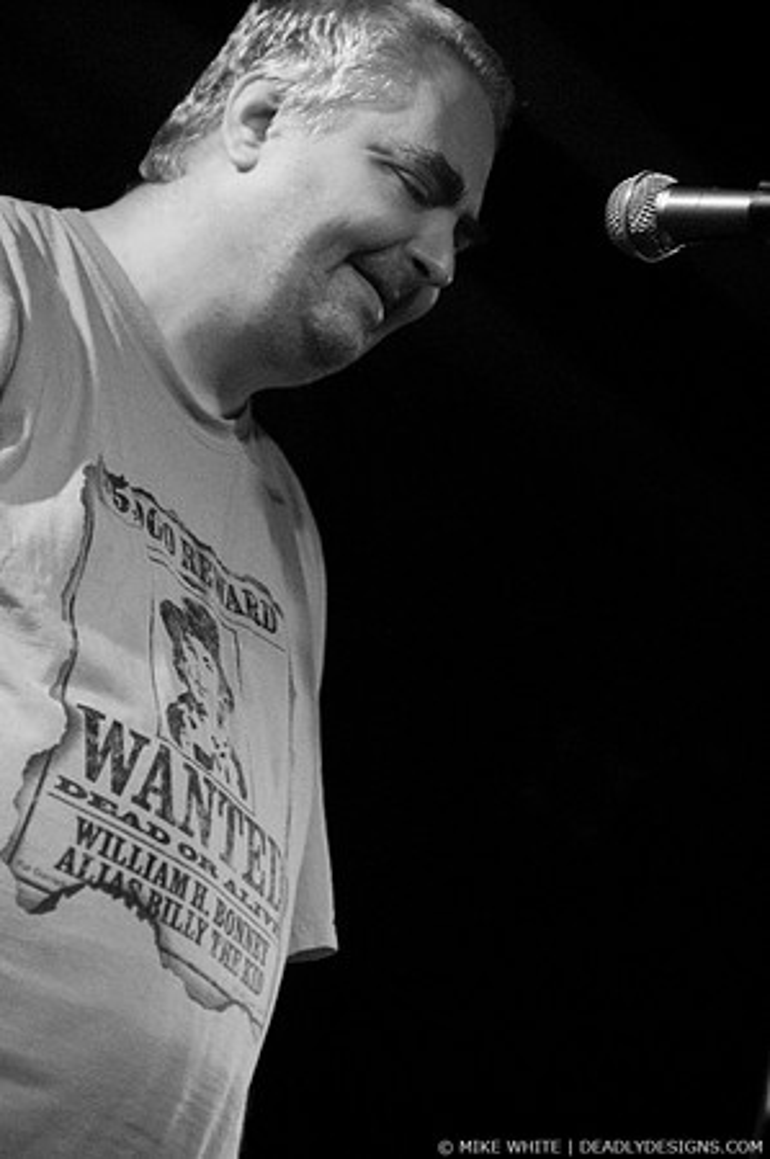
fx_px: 3376
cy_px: 580
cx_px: 385
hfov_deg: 13.0
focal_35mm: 105
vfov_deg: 19.5
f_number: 2.8
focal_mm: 70
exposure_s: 1/40
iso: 800
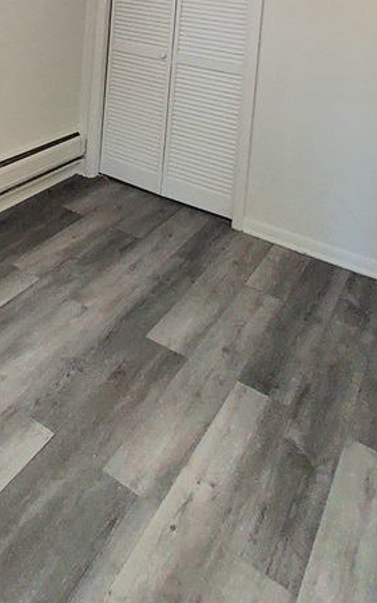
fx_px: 542
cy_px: -43
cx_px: 78
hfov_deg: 37.0
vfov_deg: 45.5
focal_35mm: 33
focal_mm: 1.13
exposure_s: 1/60.2
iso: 160
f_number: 2.2
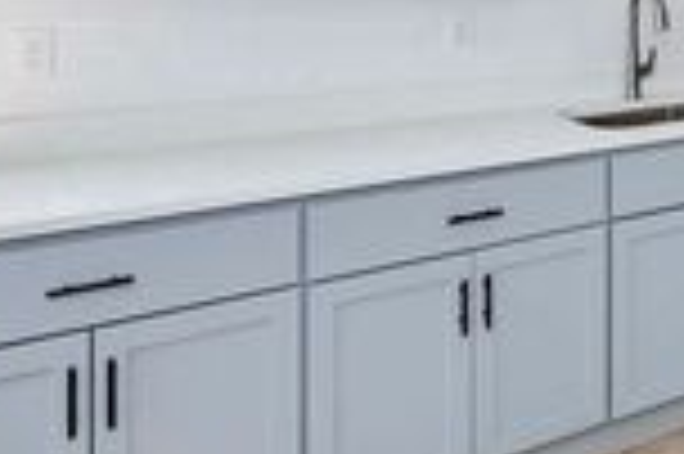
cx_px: 774
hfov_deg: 35.7
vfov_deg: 26.6
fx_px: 873
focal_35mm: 46
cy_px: -56
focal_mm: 14
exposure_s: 1/160
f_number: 5.6
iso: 200
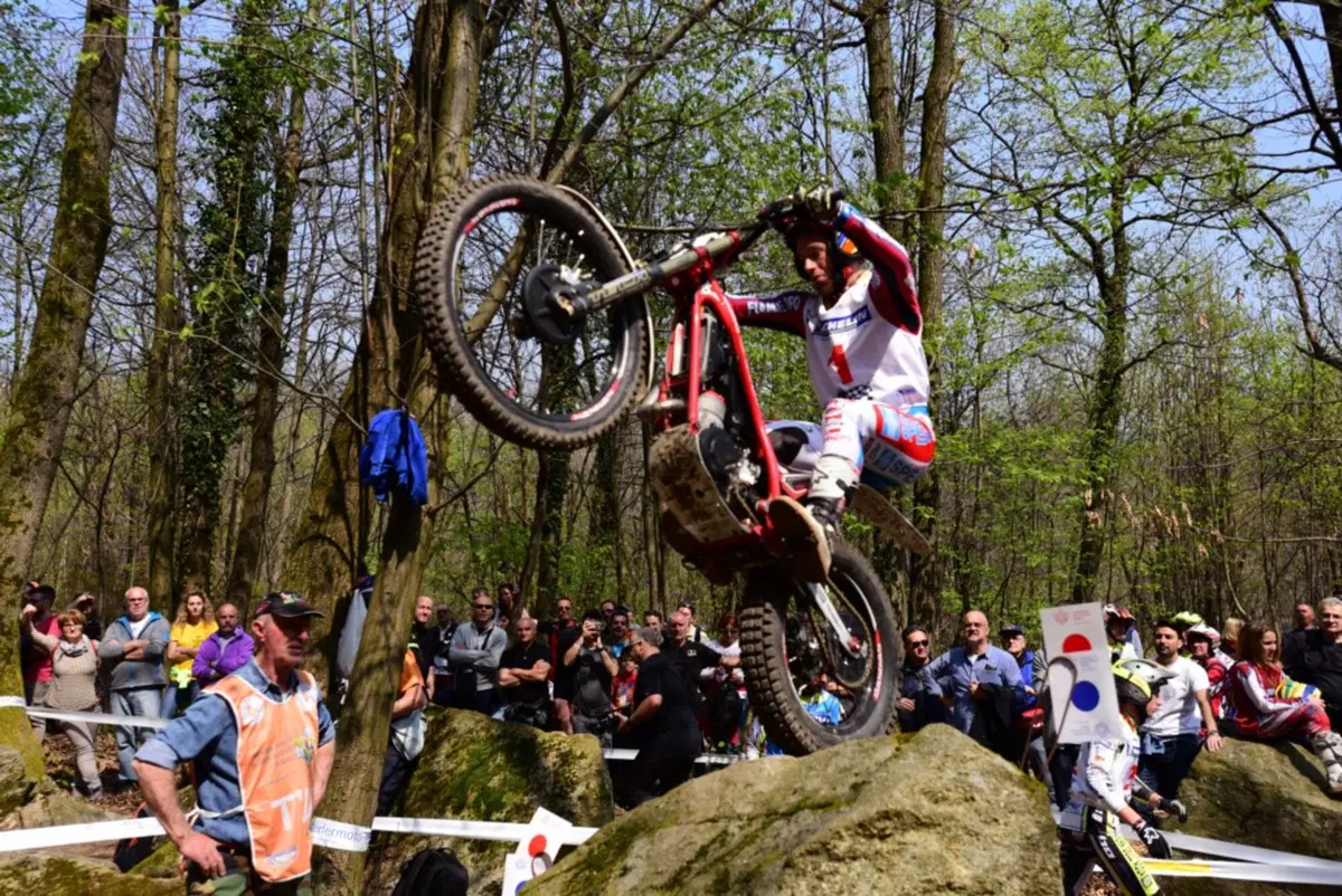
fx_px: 1306
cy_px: 448
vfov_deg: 37.9
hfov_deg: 54.4
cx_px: 671
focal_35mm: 35
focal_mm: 35
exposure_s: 1/4000
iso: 640
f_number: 4.5
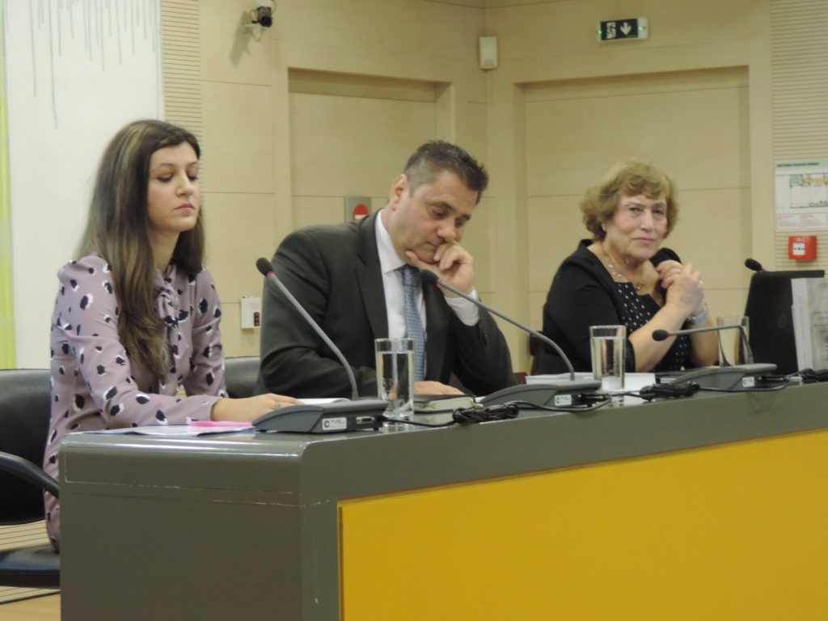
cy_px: 310
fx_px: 2392
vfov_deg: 14.8
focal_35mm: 100
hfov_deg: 19.6
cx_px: 414
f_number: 4.1
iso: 640
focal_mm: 17.8
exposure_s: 1/25
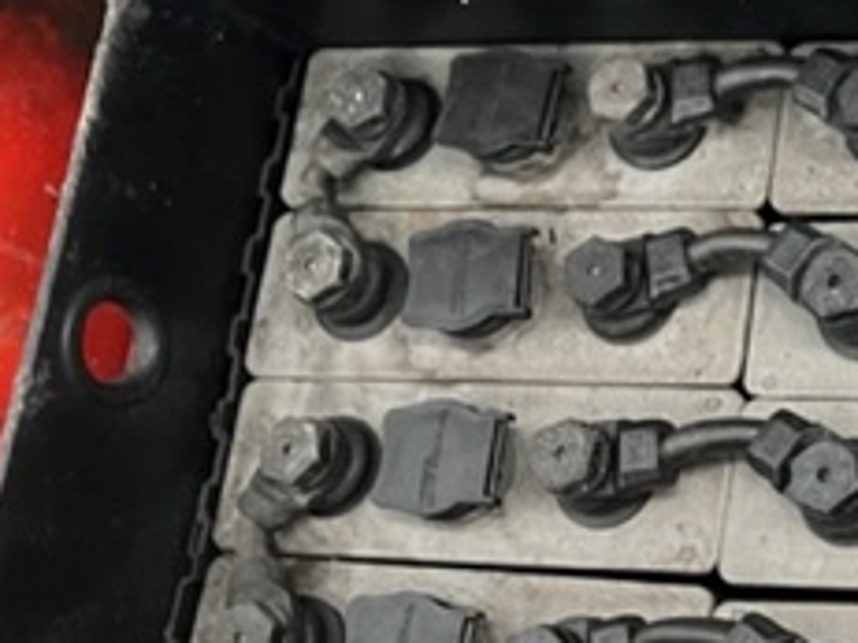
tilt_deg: -71.4
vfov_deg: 20.3
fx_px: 1784
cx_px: 1181
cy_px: 439
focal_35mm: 72
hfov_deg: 23.2
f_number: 1.5
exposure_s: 1/60
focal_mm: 5.7
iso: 400
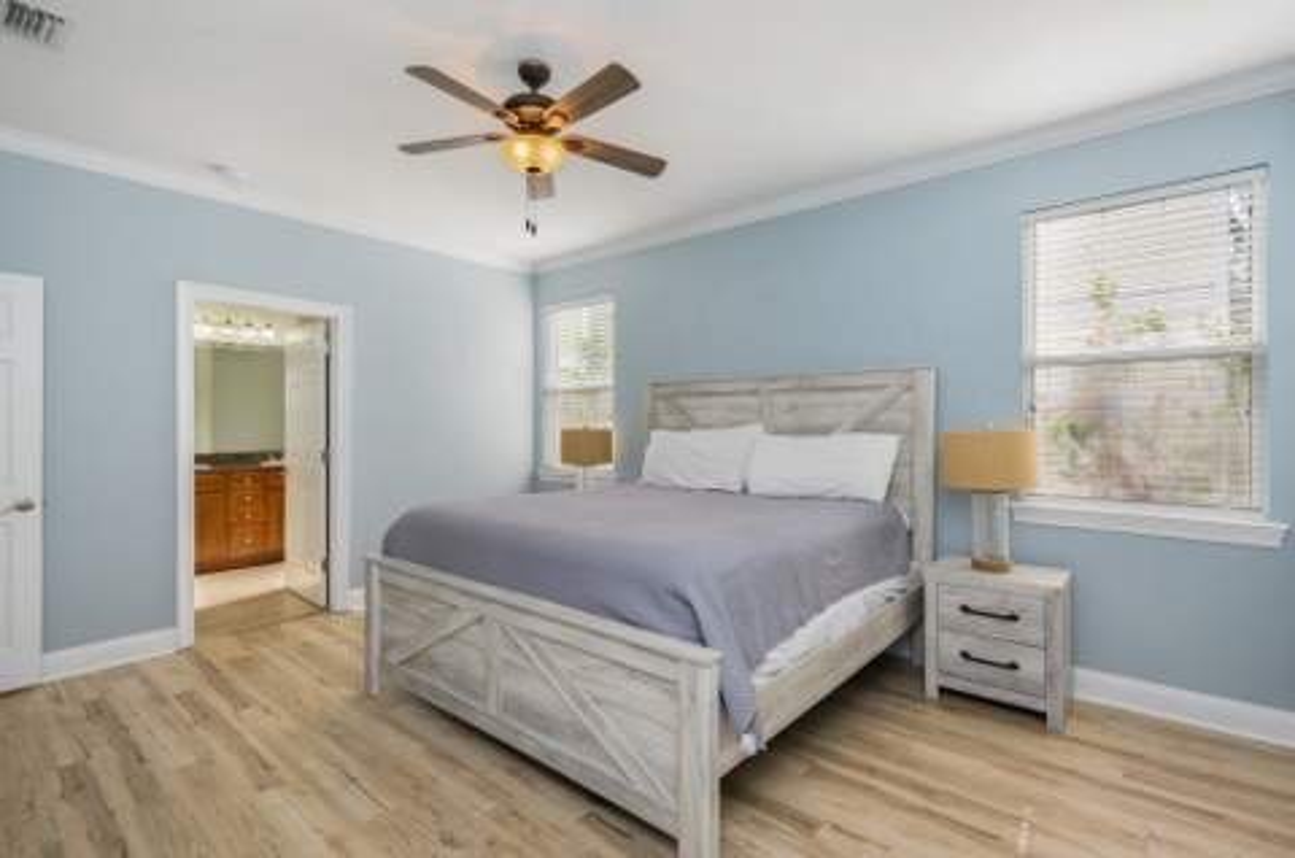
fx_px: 592
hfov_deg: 95.1
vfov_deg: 71.8
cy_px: 429
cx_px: 648
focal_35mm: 16
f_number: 9
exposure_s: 1/30
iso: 250
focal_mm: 16.5
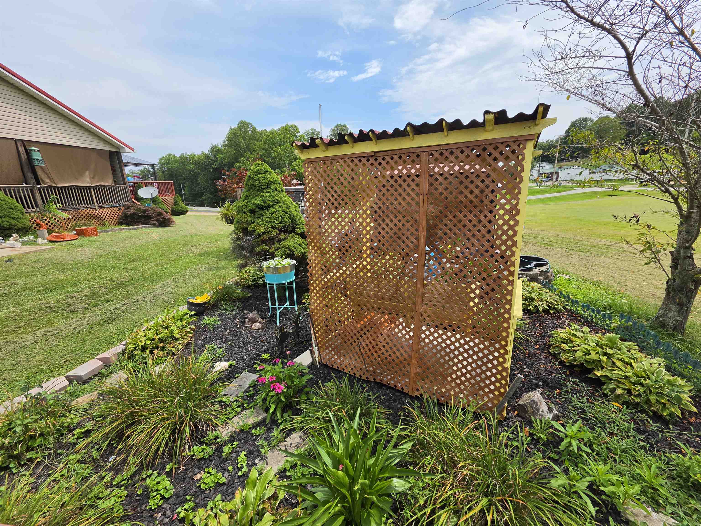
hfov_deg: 106.2
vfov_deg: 89.9
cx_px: 350
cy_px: 263
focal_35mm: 13
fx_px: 263
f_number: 1.9
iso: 32
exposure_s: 1/1894
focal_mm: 2.2
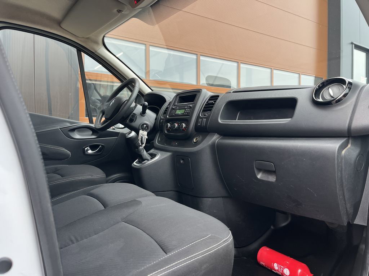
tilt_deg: -2.0
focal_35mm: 26
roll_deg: -0.1
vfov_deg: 53.1
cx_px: 184
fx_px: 277
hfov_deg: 67.3
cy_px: 138
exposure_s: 1/121
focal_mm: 5.1
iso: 64
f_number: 1.6
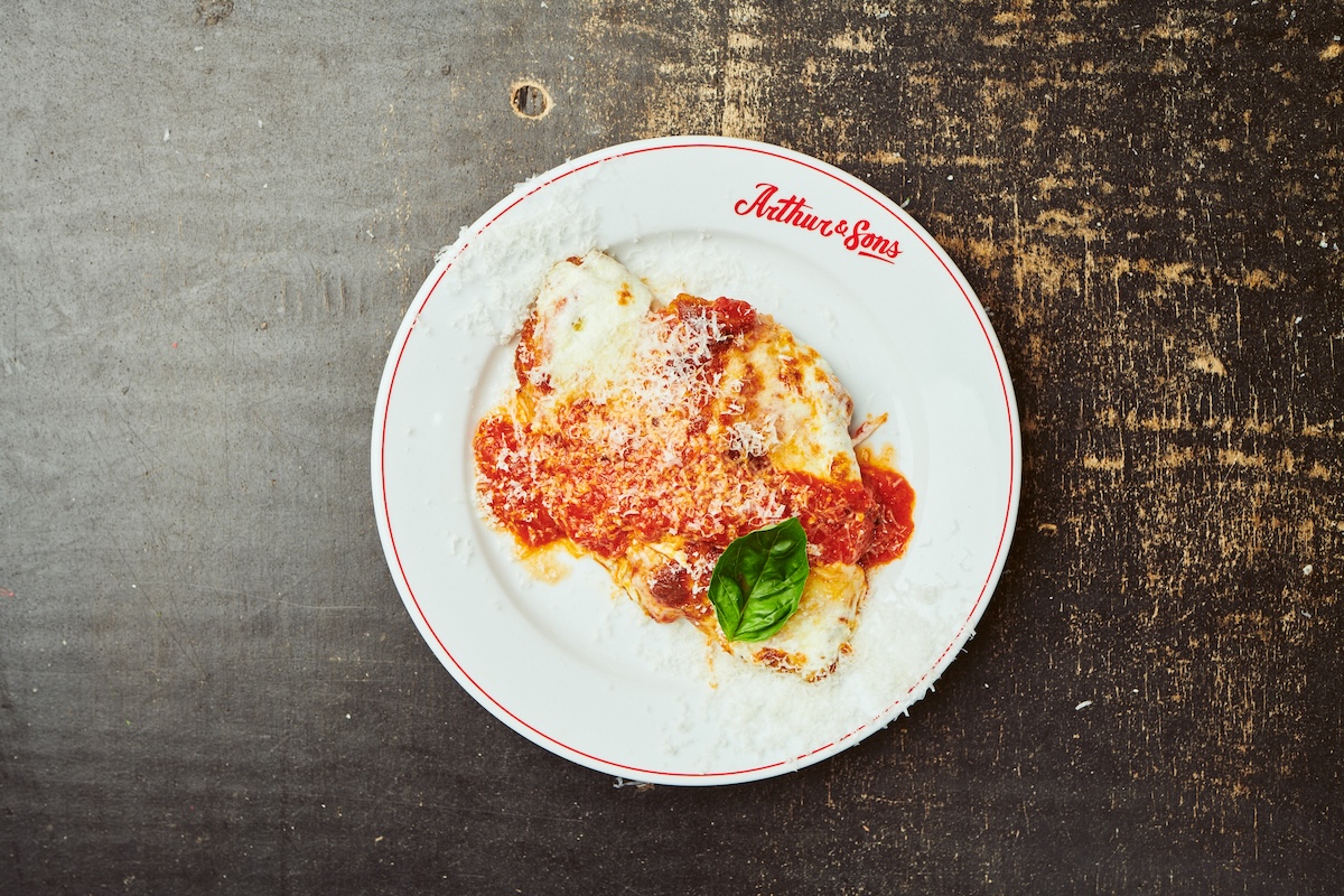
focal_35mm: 35
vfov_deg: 37.9
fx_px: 1307
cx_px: 672
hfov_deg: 54.4
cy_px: 448
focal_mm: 35
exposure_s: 1/200
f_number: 4
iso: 80
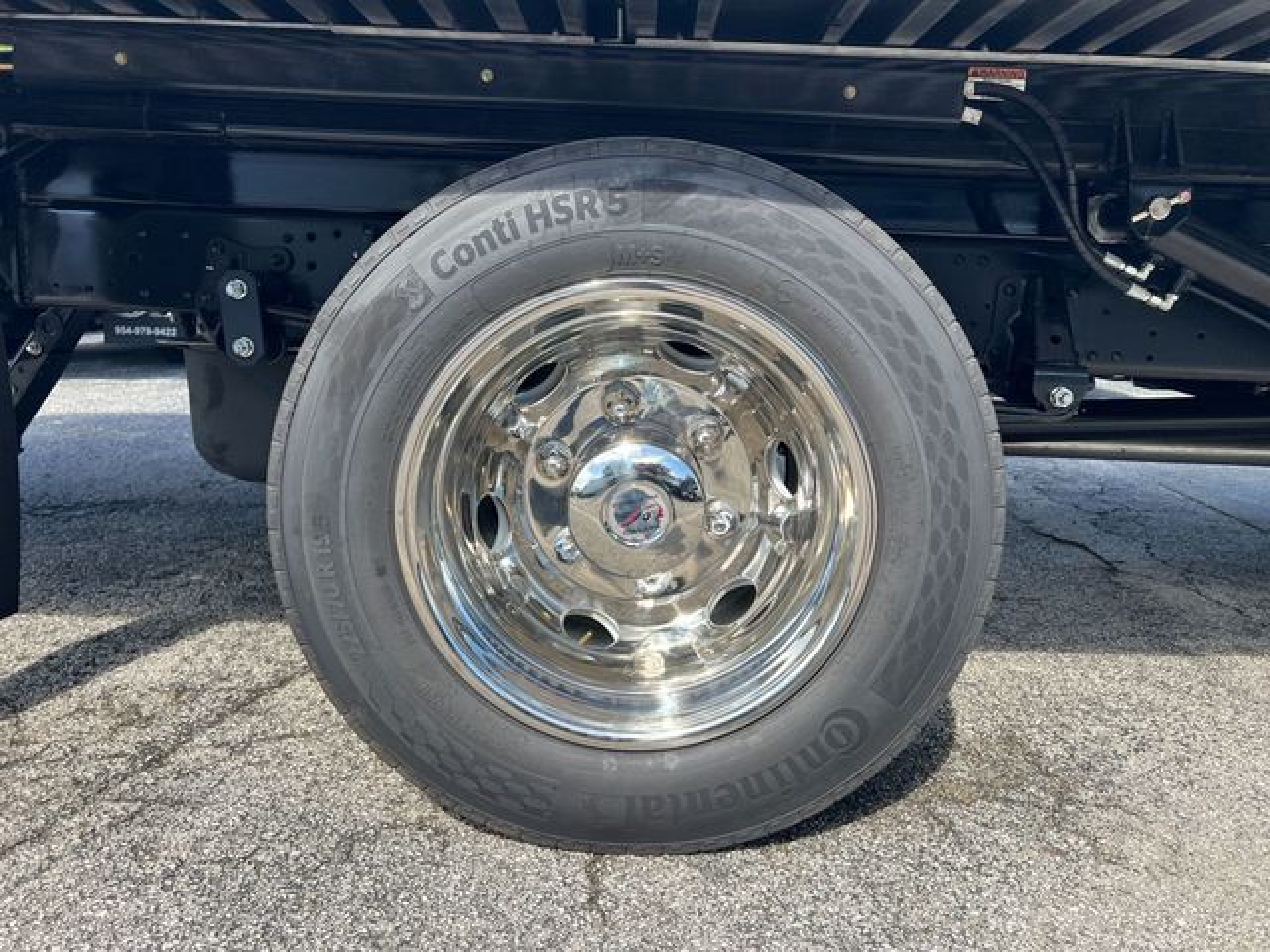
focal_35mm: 26
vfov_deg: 53.1
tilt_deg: -10.1
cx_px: 635
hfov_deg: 67.3
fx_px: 954
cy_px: 476
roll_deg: -1.7
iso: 50
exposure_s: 1/797
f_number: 1.5
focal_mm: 5.7
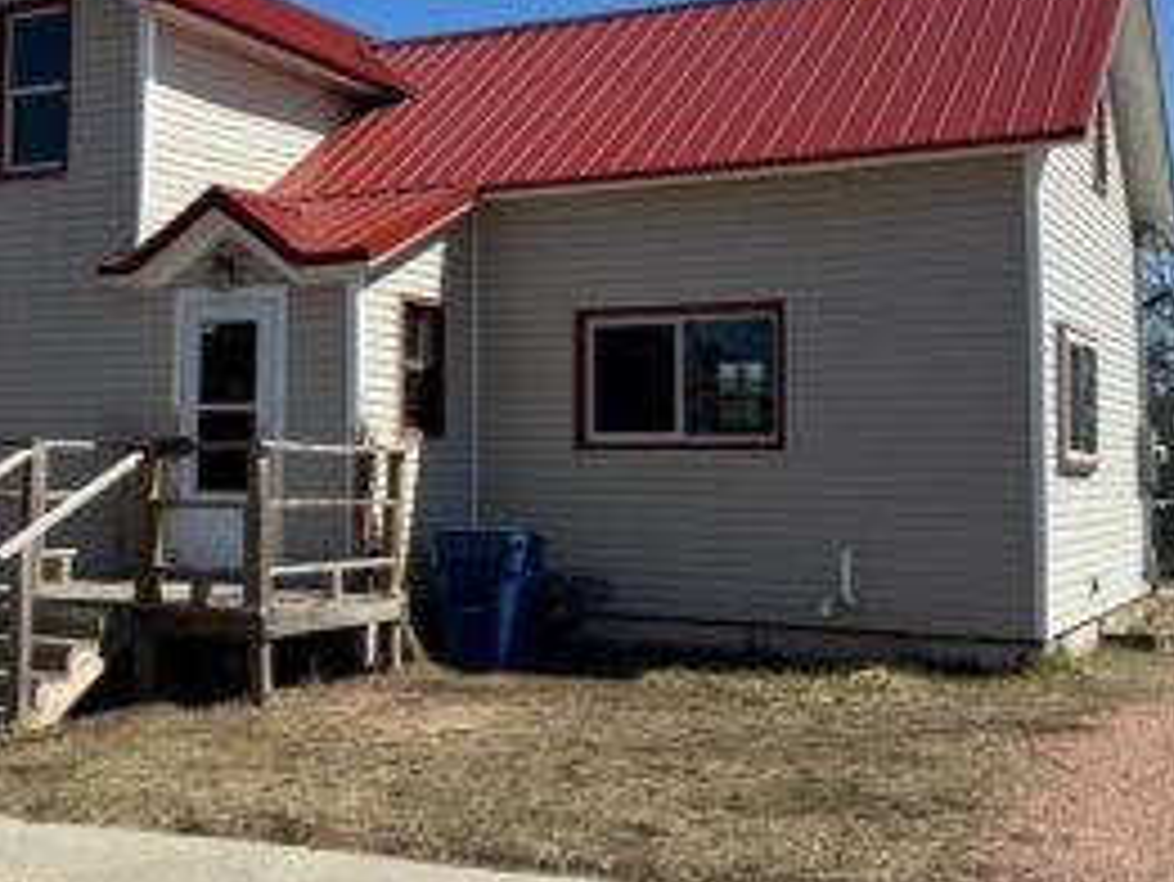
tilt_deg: +4.3
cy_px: 360
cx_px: 331
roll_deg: -0.7
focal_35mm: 49
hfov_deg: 38.1
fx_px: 1663
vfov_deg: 29.6
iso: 80
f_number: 1.78
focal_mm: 6.76
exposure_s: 1/5348
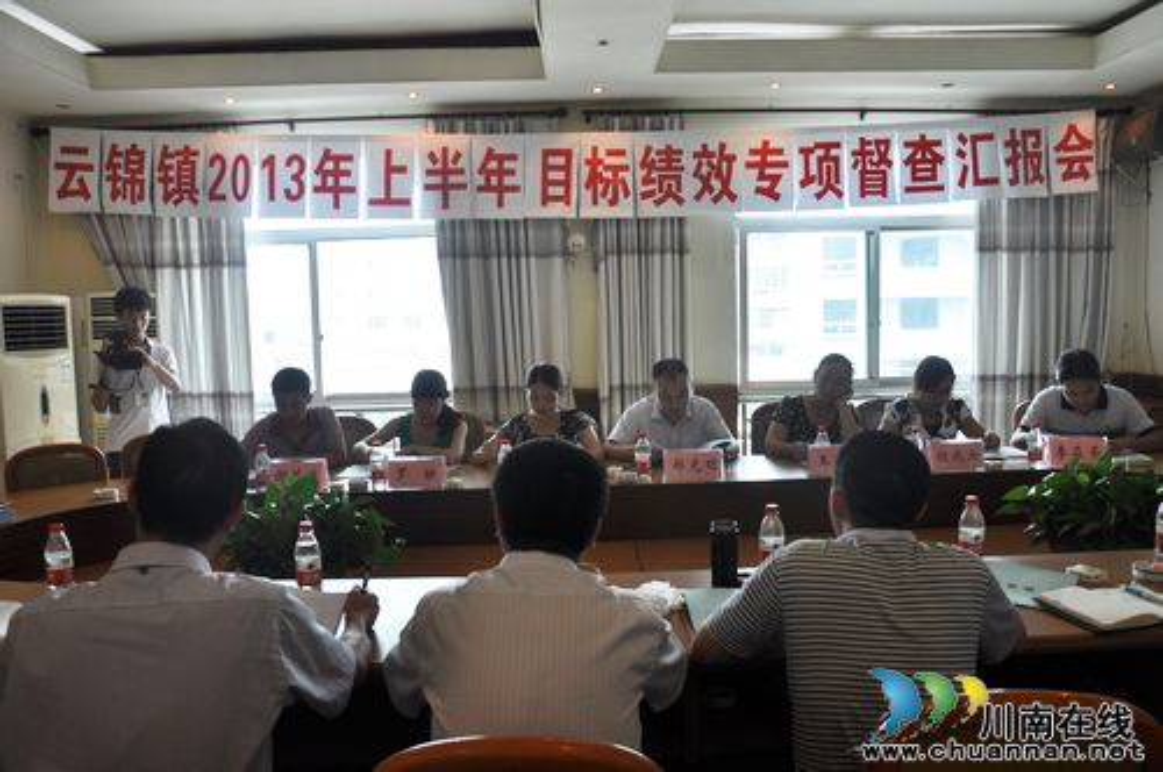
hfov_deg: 67.4
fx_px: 871
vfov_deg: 47.8
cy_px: 386
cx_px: 582
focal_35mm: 27
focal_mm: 18
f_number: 7.1
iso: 200
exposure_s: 1/50
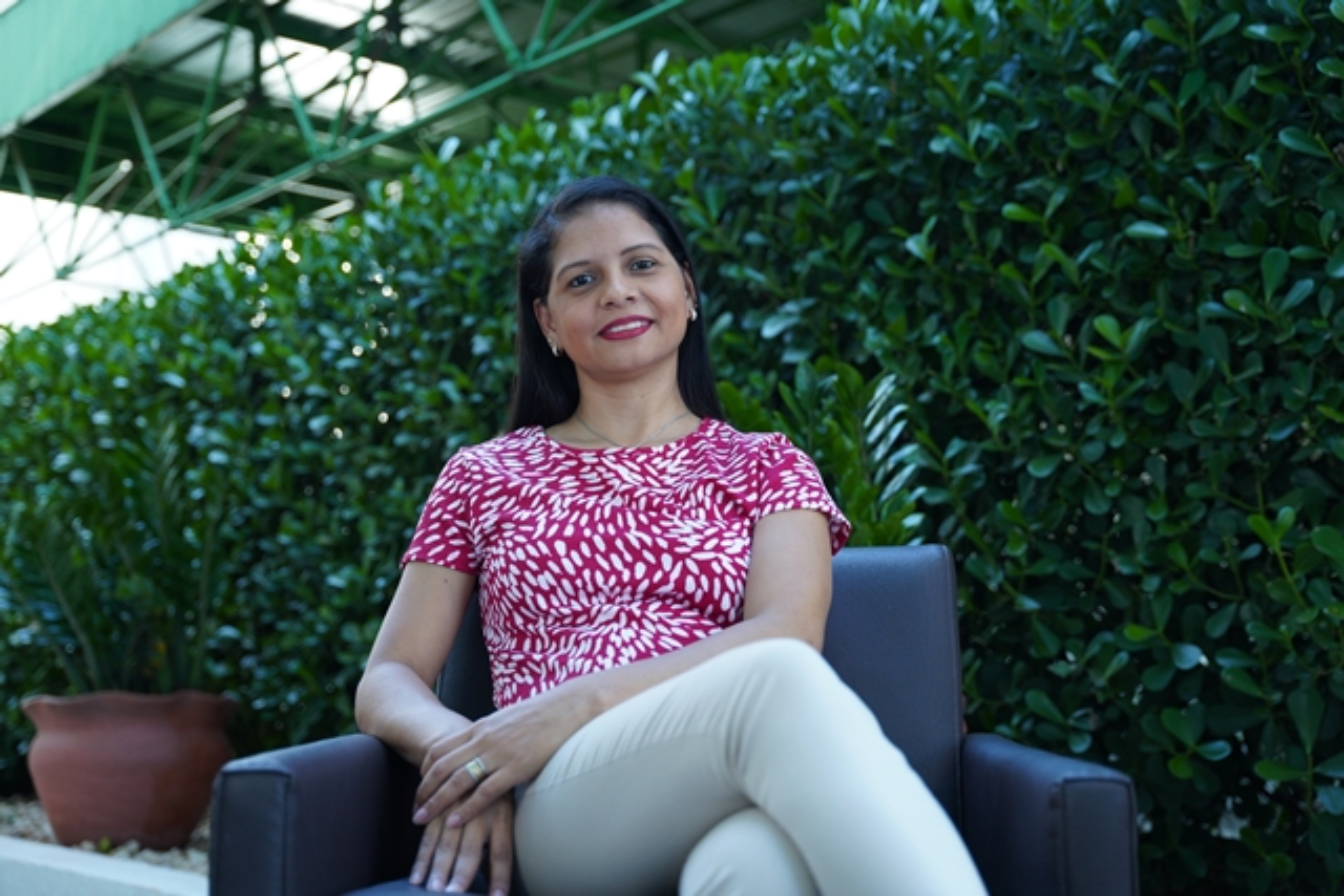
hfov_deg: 43.2
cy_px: 448
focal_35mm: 45
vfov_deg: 29.6
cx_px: 672
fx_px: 1695
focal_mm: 45.4
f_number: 2.8
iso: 1000
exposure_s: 1/160
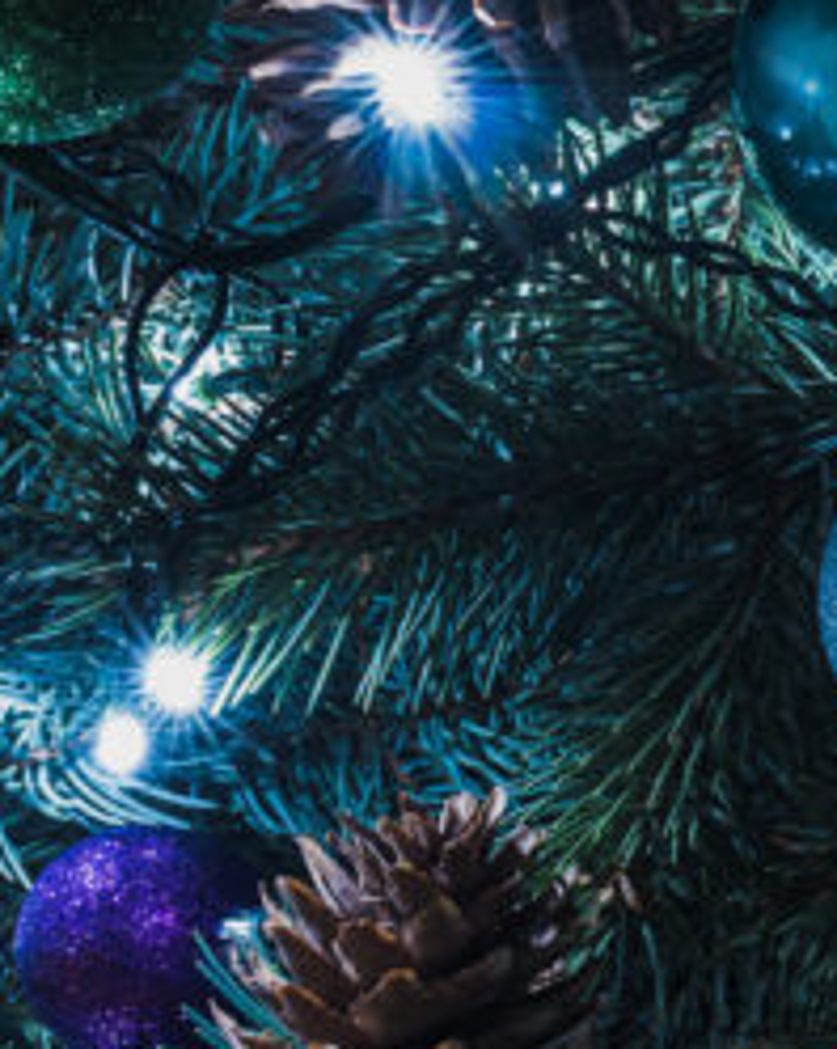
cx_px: 2057
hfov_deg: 10.0
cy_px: 603
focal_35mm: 134
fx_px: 4154
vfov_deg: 14.4
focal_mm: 35
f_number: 9
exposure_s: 2
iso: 250
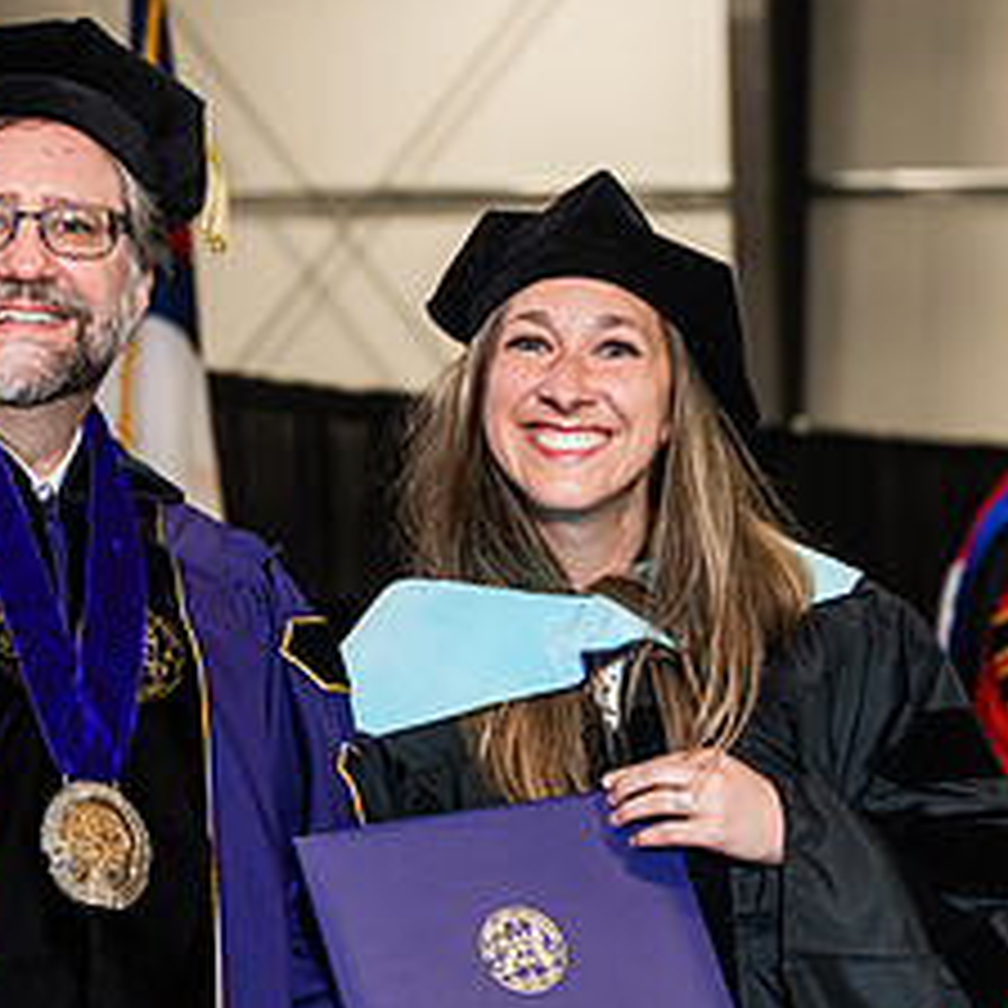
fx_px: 5074
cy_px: 745
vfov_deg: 11.3
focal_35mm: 154
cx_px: 230
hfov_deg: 11.3
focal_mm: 70
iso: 1250
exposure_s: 1/200
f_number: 4.5
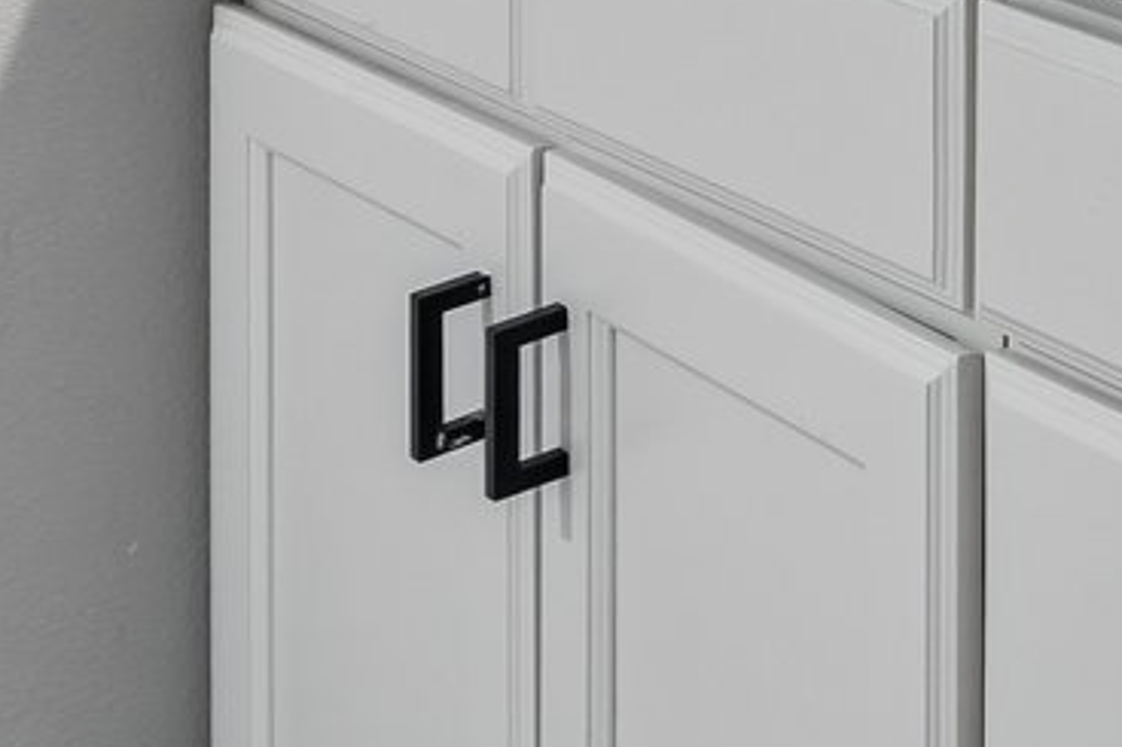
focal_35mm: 89
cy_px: -913
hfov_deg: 16.7
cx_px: 2284
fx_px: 2772
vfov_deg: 12.7
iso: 200
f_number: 8
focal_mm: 16
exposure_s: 1/6
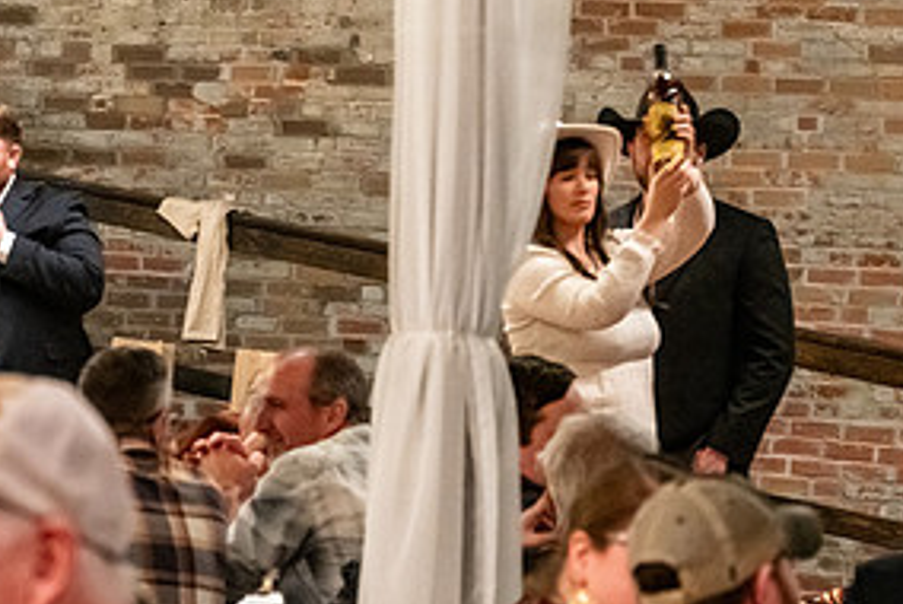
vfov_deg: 7.0
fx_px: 4921
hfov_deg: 10.5
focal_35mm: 196
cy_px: 132
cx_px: 264
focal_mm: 96
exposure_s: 1/40
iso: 6400
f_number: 6.3
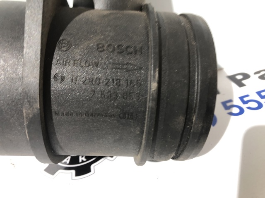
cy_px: 99
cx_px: 132
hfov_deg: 63.5
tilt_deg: -35.3
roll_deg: +15.8
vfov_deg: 49.7
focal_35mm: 28
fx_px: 214
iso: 40
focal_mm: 3.99
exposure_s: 1/17
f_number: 1.8
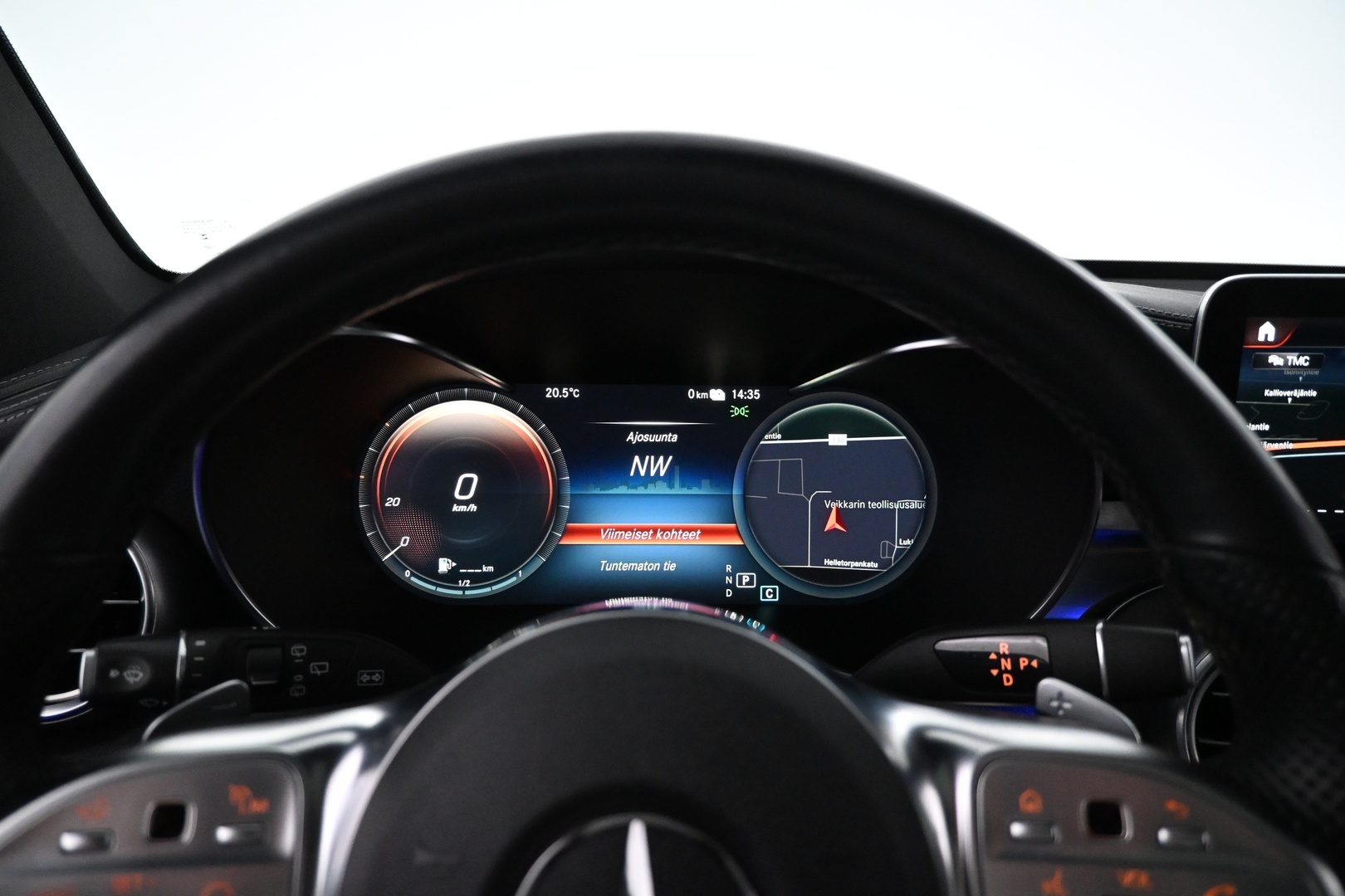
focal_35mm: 24
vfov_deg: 53.1
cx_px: 672
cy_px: 448
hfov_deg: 73.7
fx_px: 897
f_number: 3.5
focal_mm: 16
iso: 3600
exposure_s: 1/60
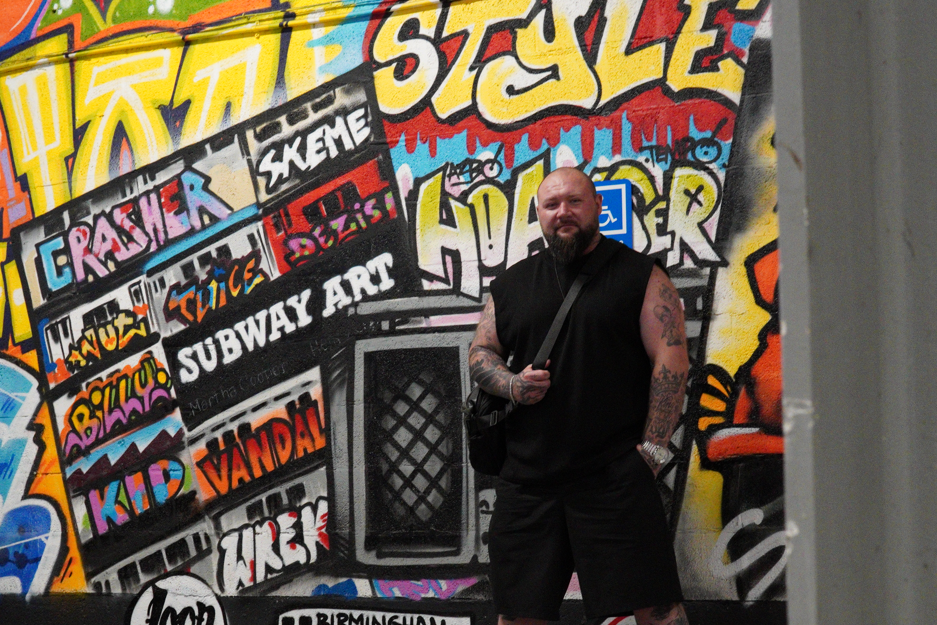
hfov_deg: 26.6
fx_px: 1978
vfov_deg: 17.9
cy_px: 448
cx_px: 426
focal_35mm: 76
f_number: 4.5
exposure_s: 1/50
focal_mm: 30
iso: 3200
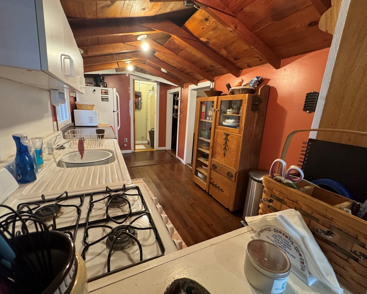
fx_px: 163
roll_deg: -3.9
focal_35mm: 15
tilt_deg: -13.6
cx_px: 182
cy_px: 147
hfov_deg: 96.8
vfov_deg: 84.0
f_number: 2.2
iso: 500
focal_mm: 2.22
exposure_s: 1/60
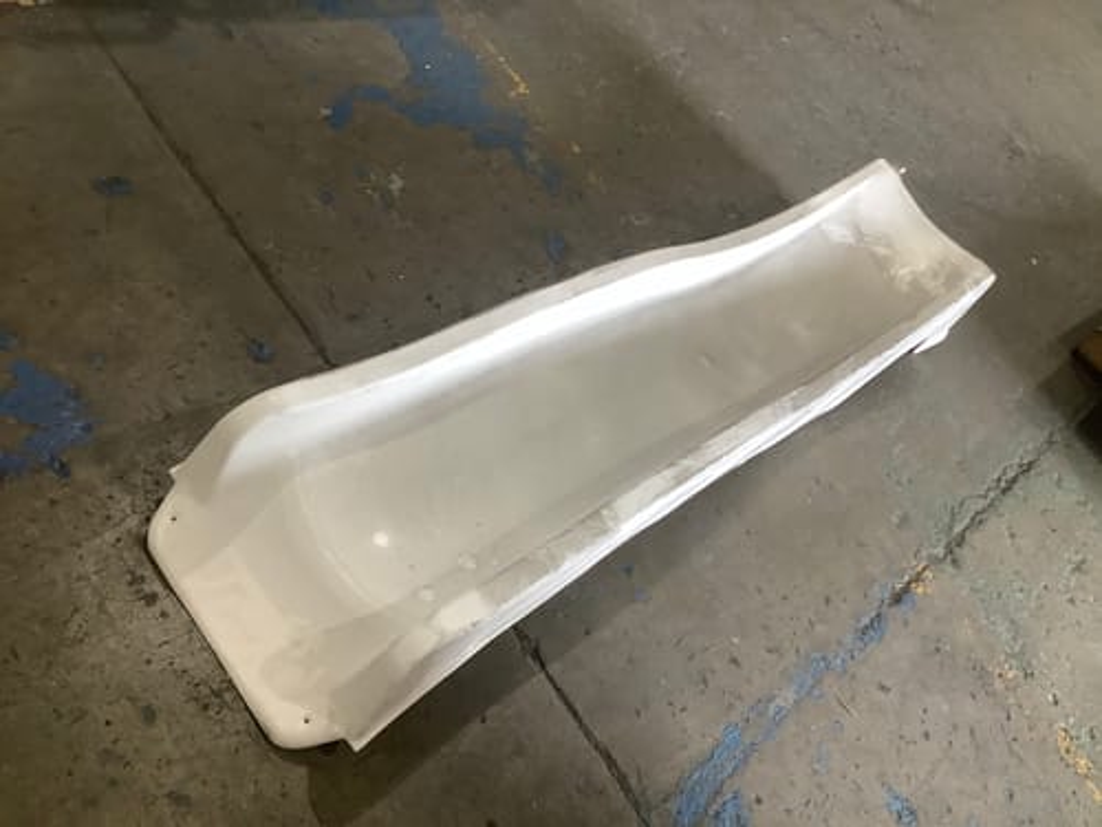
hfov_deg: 58.4
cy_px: 414
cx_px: 551
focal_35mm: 31
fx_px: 987
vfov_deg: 45.4
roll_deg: -39.0
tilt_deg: -44.3
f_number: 2.4
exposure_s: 1/50
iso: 100
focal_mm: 3.3
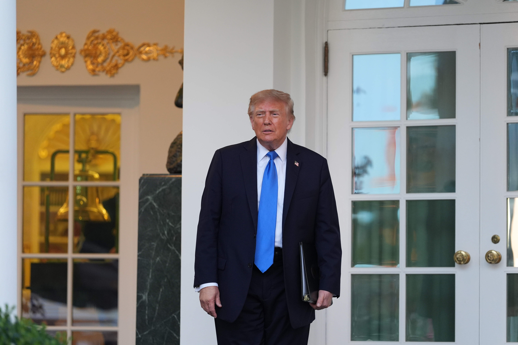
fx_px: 2532
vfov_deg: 7.8
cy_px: 172
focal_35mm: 176
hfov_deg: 11.7
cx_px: 259
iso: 1250
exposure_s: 1/800
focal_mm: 176
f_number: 2.8
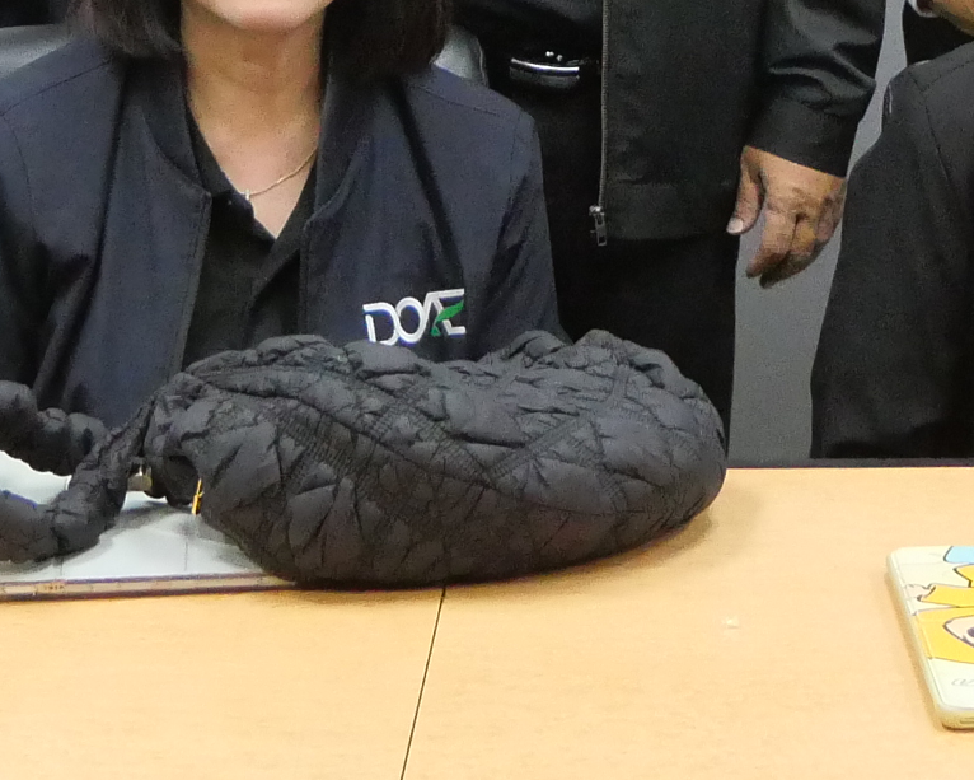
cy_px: -547
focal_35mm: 132
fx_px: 3806
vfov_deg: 11.0
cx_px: 741
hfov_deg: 14.5
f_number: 4
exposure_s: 1/125
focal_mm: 14
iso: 3200
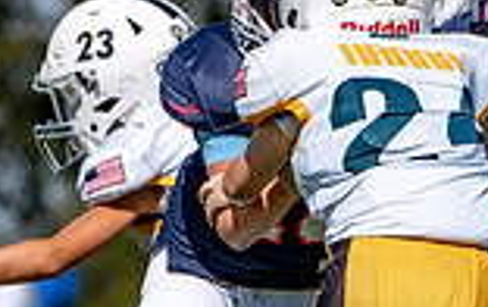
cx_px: -152
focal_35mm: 1209
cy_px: 174
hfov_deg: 1.7
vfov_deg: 1.1
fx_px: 16102
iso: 125
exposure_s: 1/1600
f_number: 5.6
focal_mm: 262
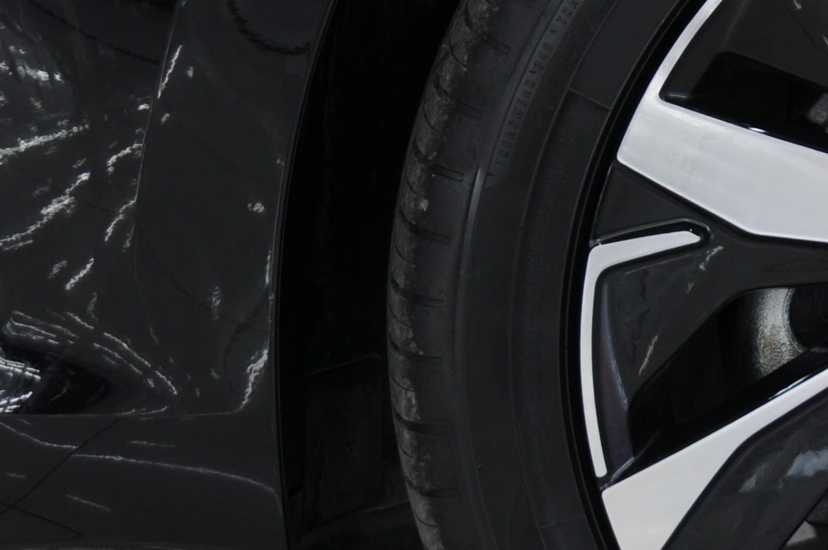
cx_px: 682
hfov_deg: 12.7
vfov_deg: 8.5
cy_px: 221
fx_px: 3699
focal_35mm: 161
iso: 200
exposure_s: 1/10
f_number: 4.8
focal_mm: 32
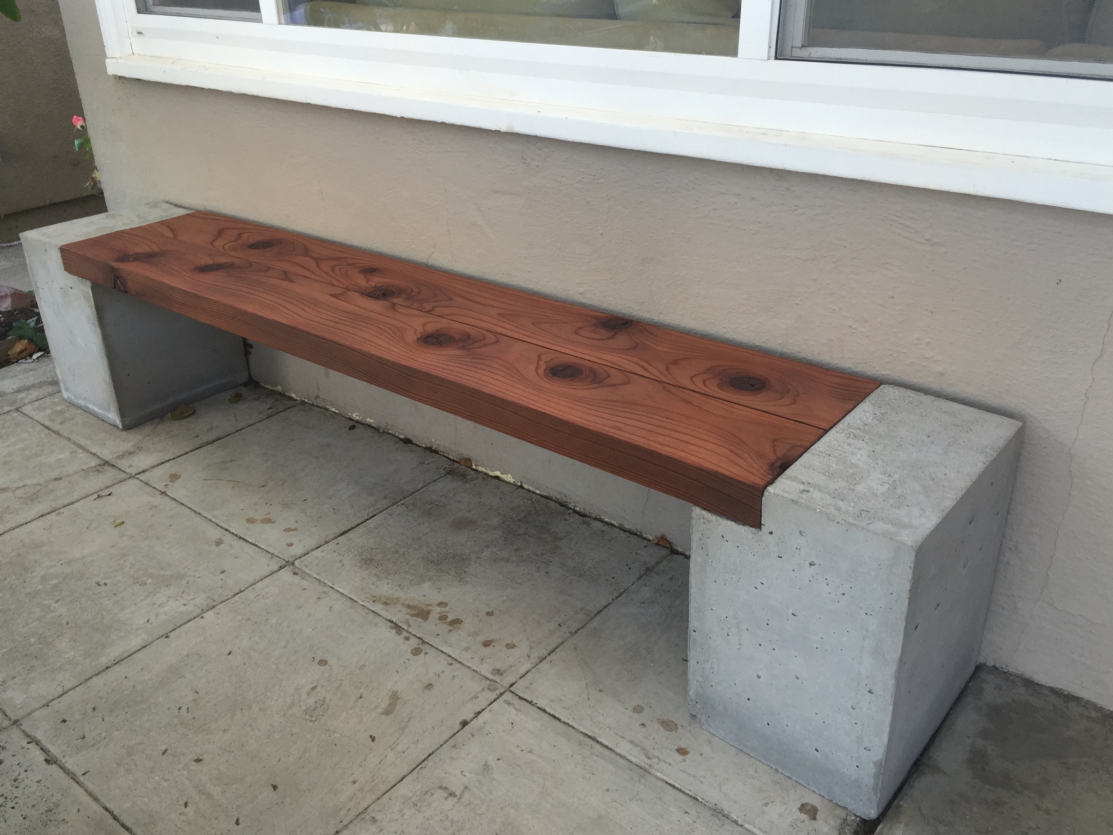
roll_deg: +1.7
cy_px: 419
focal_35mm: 30
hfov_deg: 60.0
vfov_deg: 46.8
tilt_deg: -27.6
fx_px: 965
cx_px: 546
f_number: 2.2
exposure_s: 1/60
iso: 40
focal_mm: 4.15
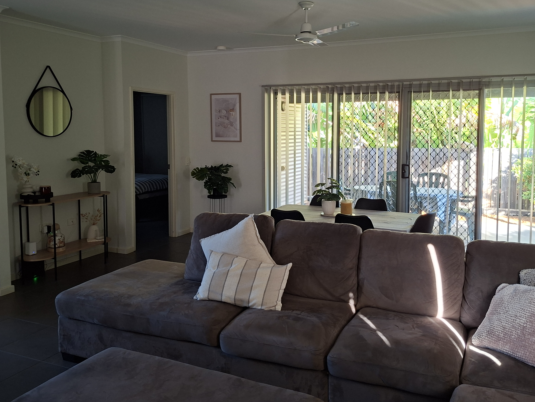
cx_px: 299
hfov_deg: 59.8
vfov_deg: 46.6
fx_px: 464
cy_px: 166
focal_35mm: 30
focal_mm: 5.54
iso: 200
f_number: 1.8
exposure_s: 1/50
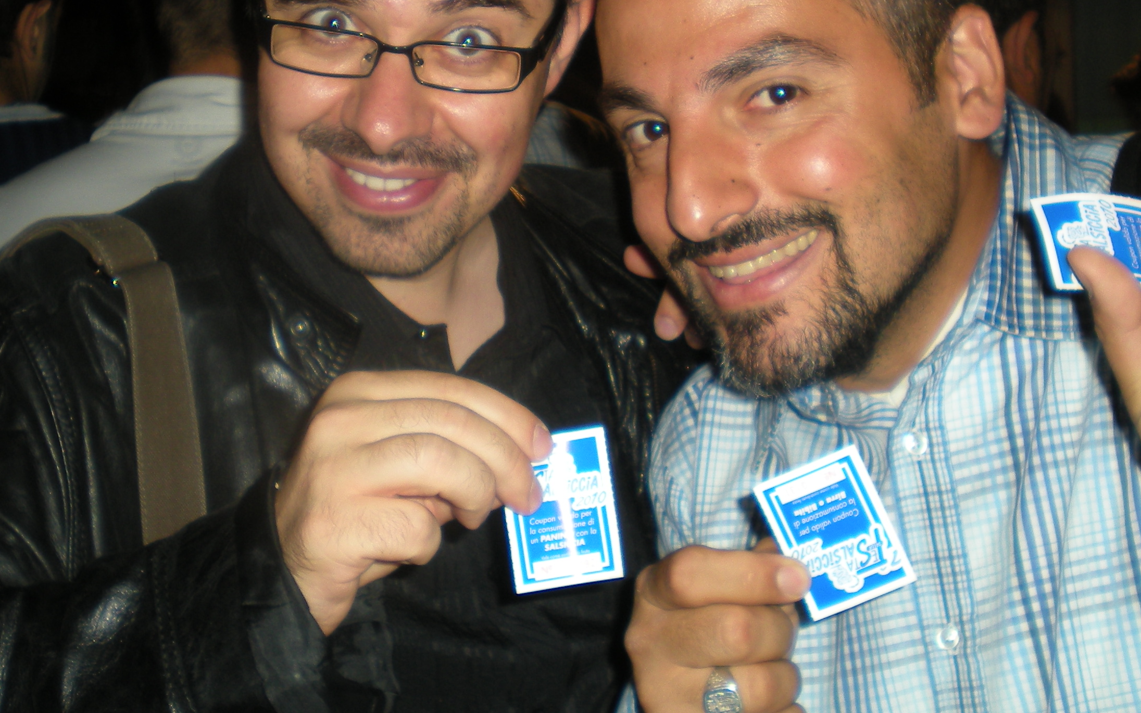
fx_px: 1866
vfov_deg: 21.4
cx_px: 563
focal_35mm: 60
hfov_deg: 34.0
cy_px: 137
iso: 64
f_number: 3.1
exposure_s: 1/60
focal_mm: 6.3
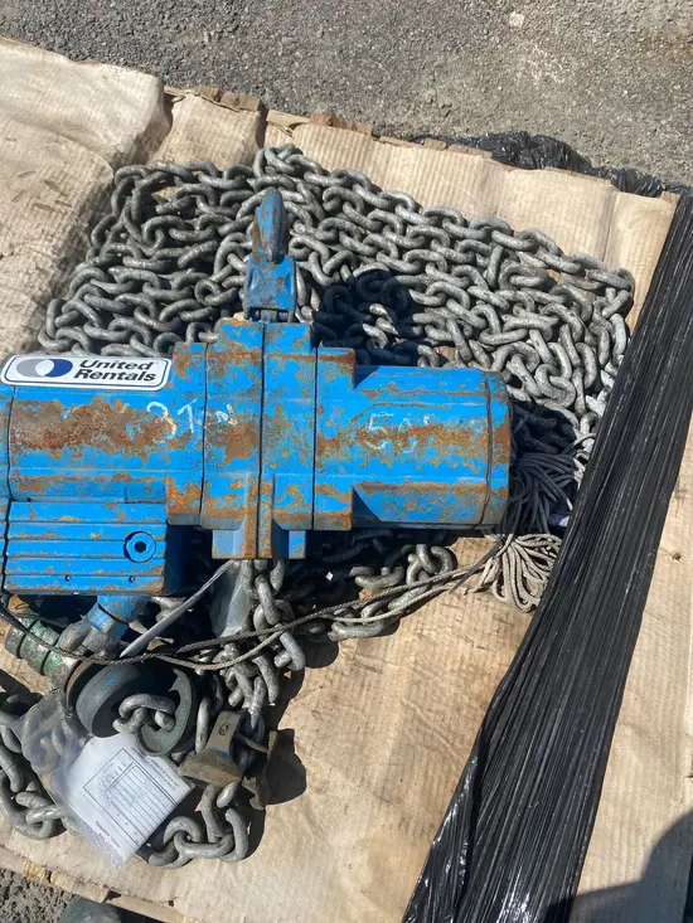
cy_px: 462
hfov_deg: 53.1
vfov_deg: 67.3
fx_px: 694
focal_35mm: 26
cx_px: 346
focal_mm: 4.25
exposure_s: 1/3040
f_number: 1.8
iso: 32
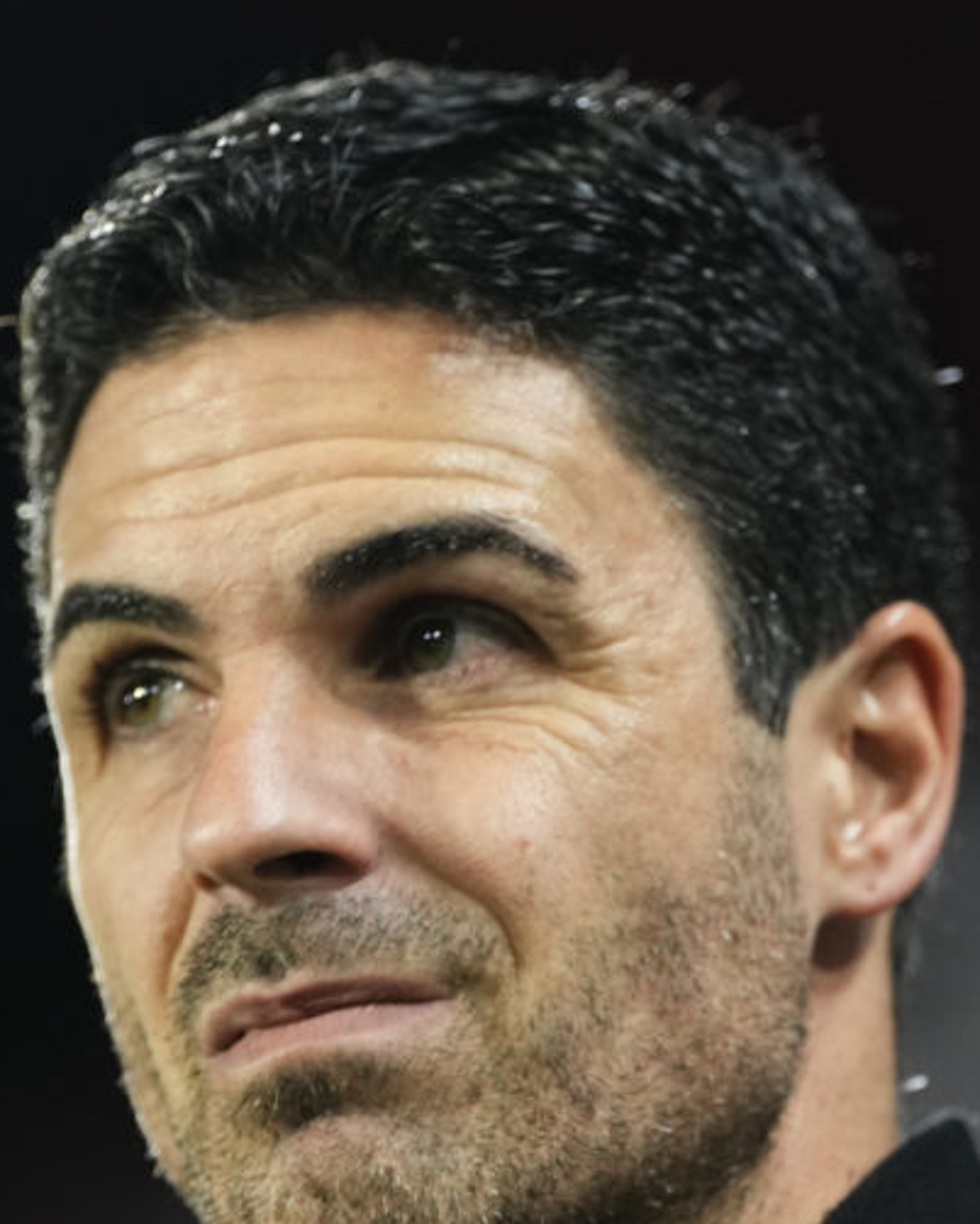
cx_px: 46
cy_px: 699
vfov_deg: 6.6
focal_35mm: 293
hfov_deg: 5.3
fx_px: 10616
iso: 2000
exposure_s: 1/1000
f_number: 2.8
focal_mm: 153
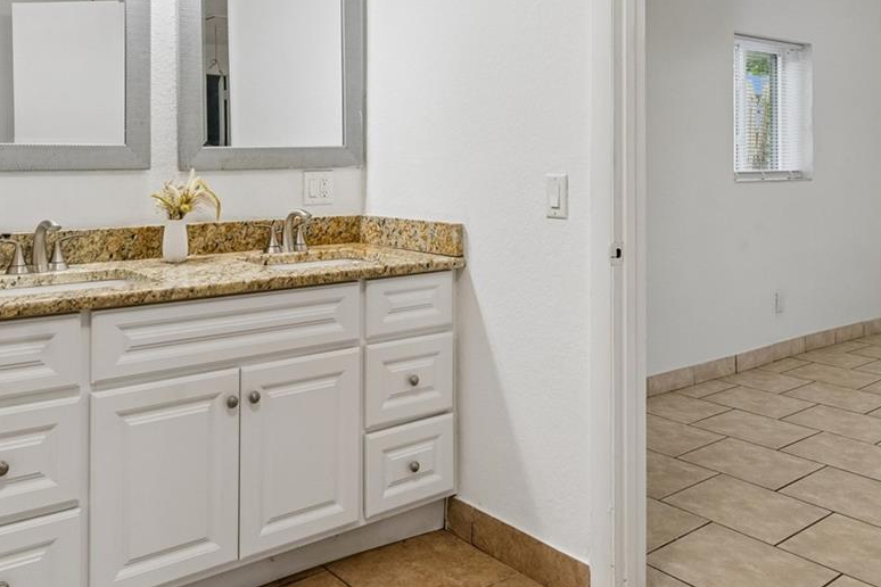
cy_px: 149
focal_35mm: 31
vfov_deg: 41.1
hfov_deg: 60.0
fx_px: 759
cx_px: 379
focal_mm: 10
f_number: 7.1
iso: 100
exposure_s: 1/5
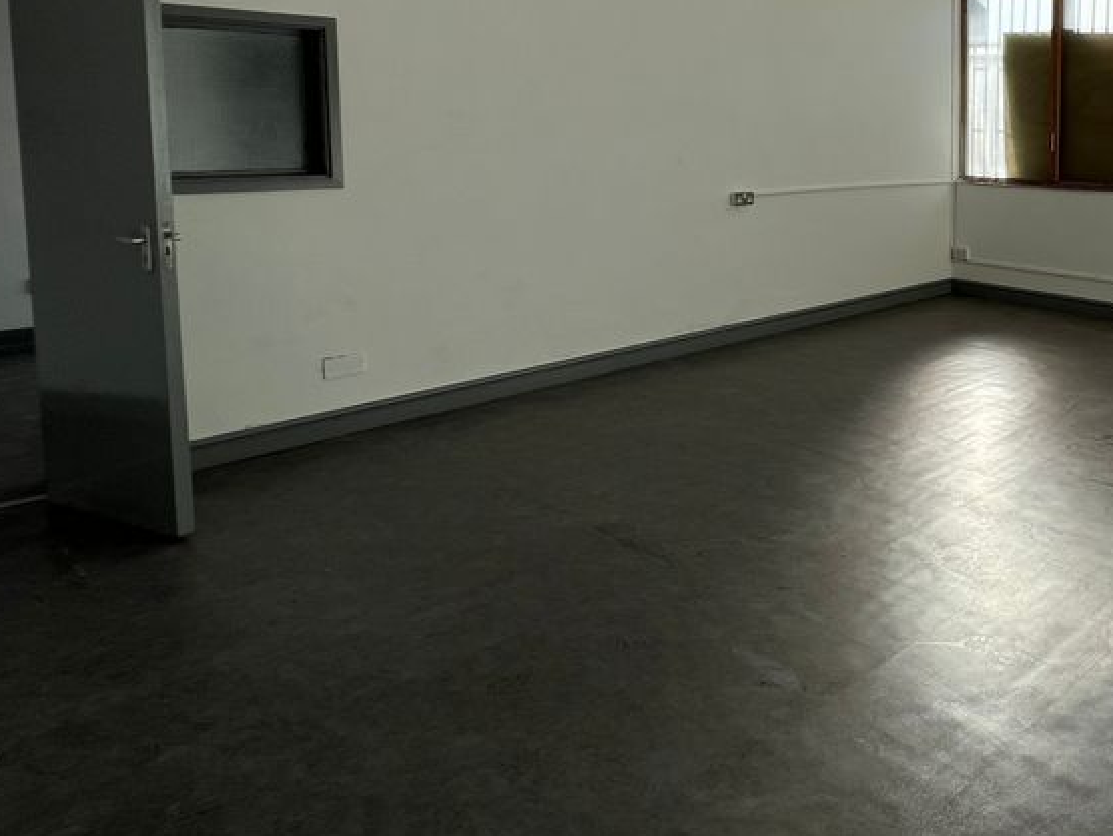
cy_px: 203
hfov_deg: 55.6
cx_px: 1053
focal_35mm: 26
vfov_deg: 50.8
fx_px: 837
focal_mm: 1.57
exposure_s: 1/407
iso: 32
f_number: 1.8
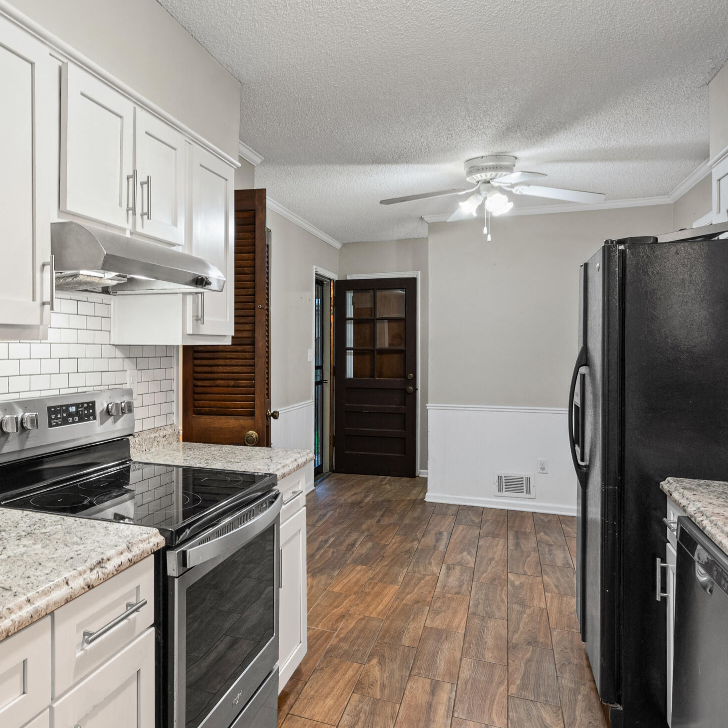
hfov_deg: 56.4
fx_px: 642
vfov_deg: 59.1
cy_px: 349
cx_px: 190
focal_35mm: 27
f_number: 9.5
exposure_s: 1/2
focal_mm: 16
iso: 800
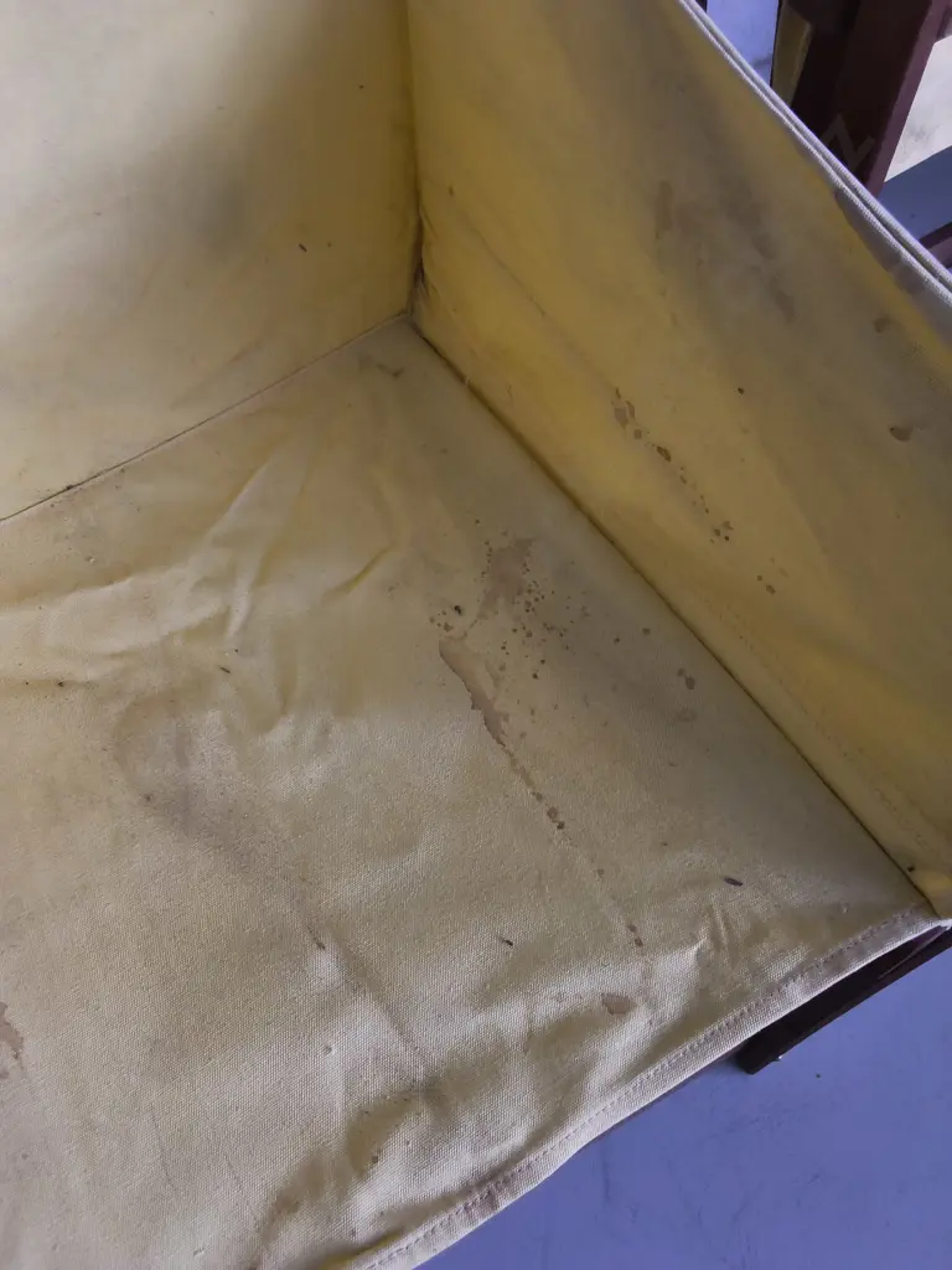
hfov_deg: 51.4
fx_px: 990
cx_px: 476
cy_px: 635
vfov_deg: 65.3
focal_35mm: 27
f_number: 2
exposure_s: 1/100
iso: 125
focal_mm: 2.87
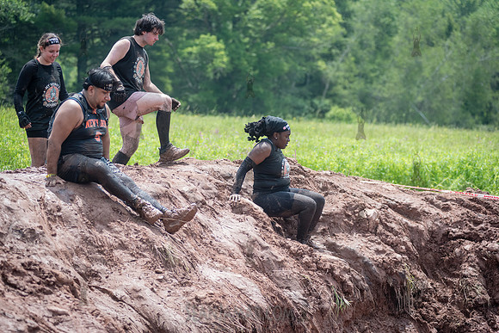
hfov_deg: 20.4
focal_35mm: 100
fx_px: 1386
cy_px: 166
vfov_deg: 13.7
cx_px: 250
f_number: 3.2
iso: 1000
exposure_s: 1/4000
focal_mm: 100
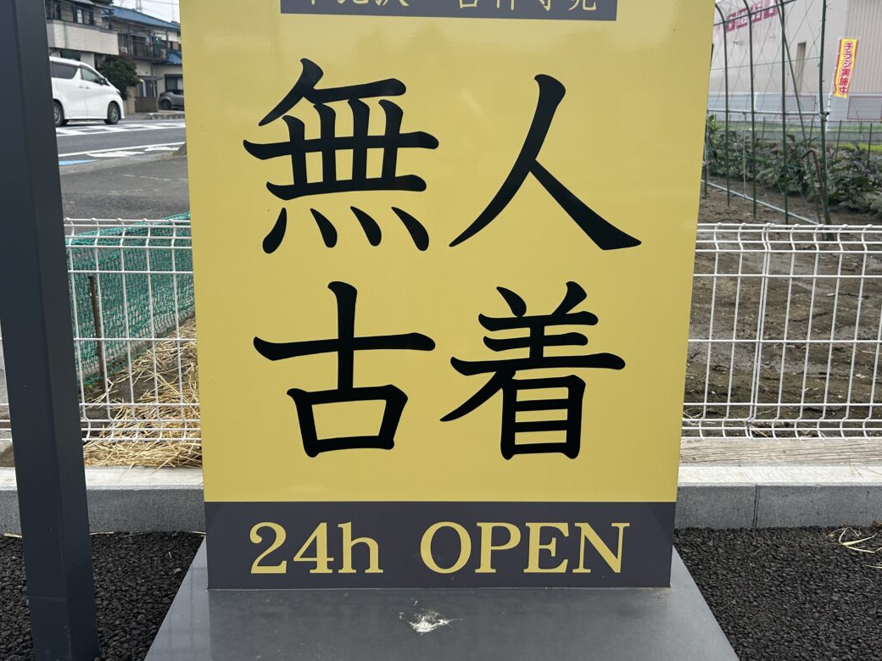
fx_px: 815
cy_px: 269
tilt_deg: -12.1
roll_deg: -0.7
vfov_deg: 44.0
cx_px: 453
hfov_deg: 56.8
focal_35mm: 32
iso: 50
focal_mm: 5.7
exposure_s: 1/3356
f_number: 1.5
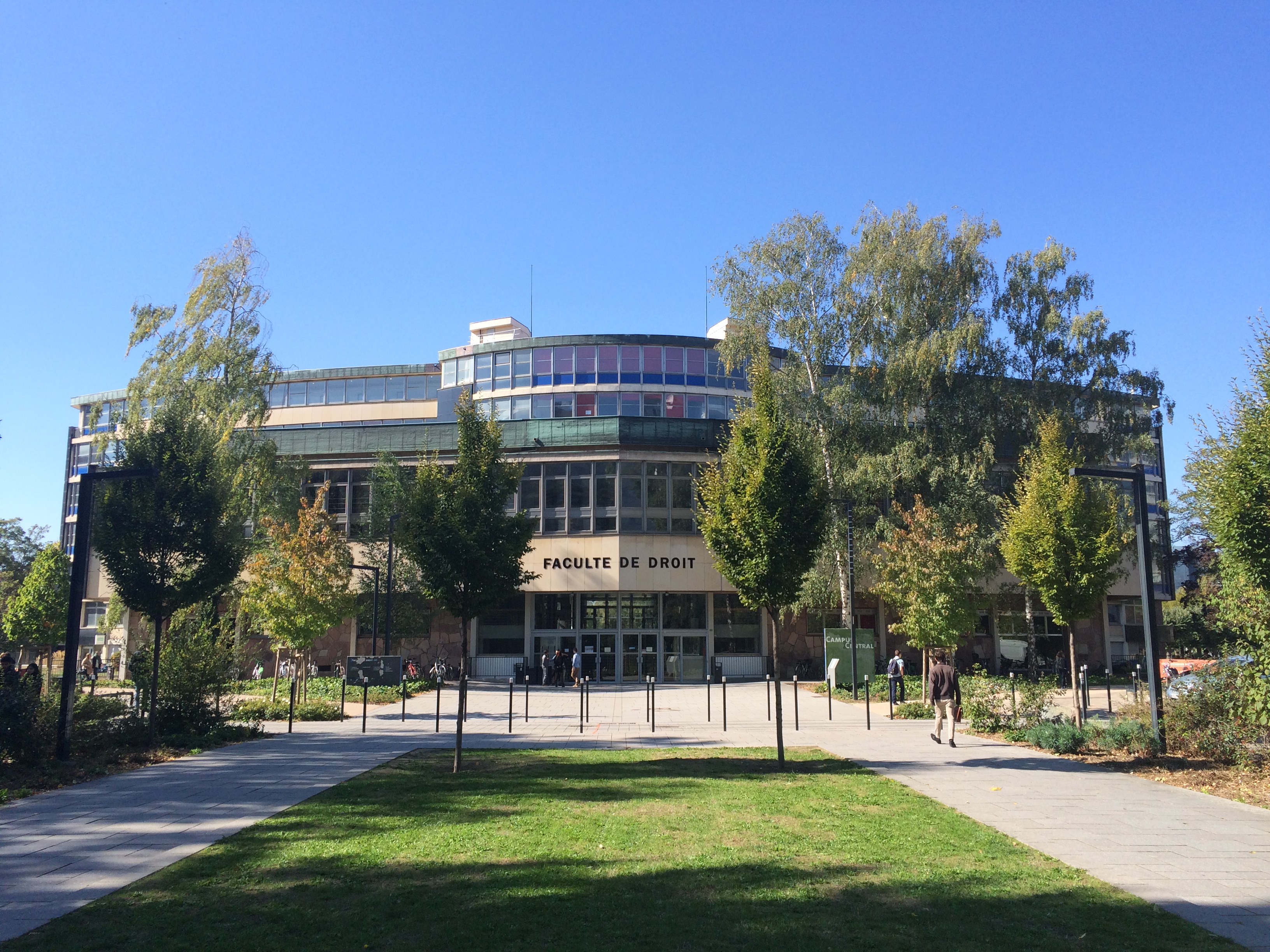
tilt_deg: +7.9
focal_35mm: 29
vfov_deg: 48.2
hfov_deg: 61.7
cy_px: 476
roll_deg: +1.1
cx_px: 635
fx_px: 1064
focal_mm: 4.15
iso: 32
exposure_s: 1/1053
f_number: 2.2
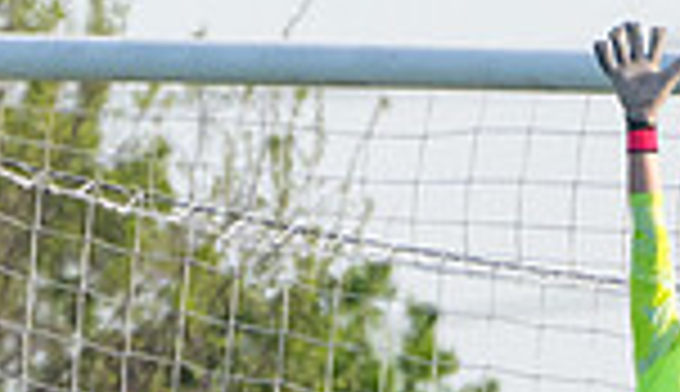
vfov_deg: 0.4
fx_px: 53305
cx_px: 375
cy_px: 1014
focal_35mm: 2939
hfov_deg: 0.7
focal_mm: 560
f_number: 8
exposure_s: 1/1250
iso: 800
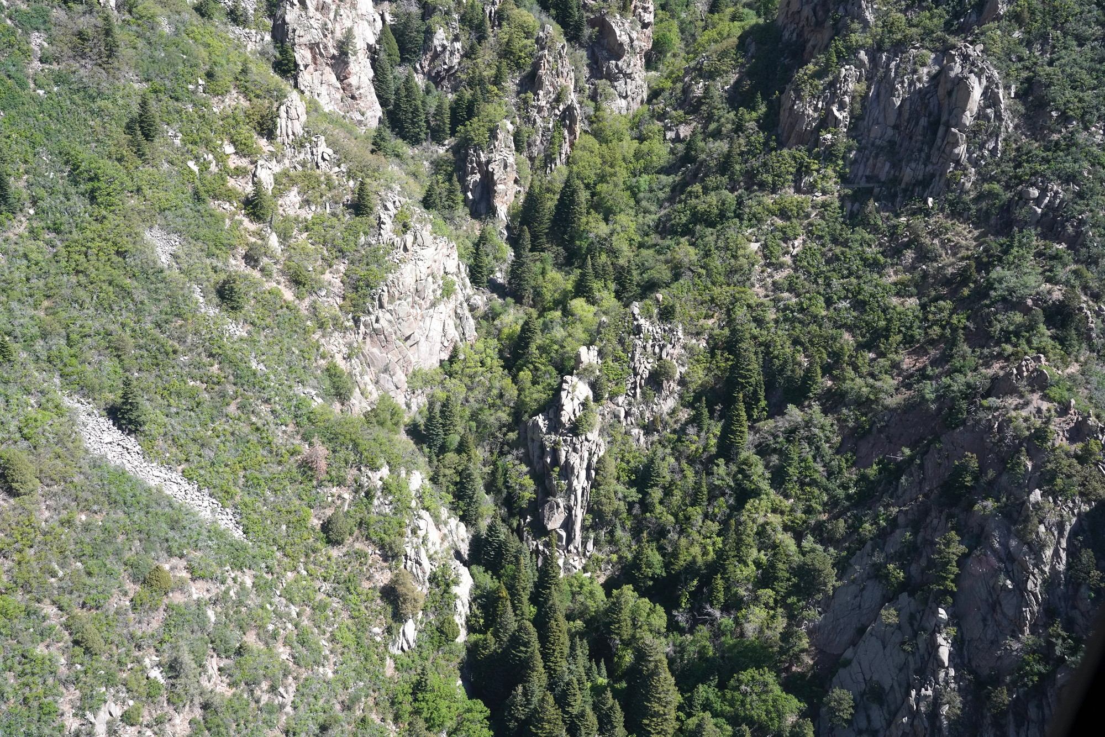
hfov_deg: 54.4
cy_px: 368
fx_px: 1074
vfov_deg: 37.9
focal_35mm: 35
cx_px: 552
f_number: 14
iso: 1250
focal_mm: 35
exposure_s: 1/320
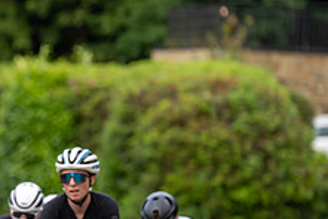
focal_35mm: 501
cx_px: -85
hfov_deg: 4.1
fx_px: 4571
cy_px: 174
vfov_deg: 2.8
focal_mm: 191
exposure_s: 1/800
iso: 400
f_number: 3.5
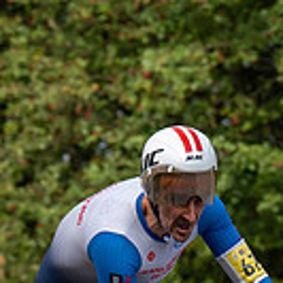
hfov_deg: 1.5
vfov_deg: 1.5
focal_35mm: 1177
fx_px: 10887
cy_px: 333
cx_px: 217
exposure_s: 1/1000
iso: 125
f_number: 4
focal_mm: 180
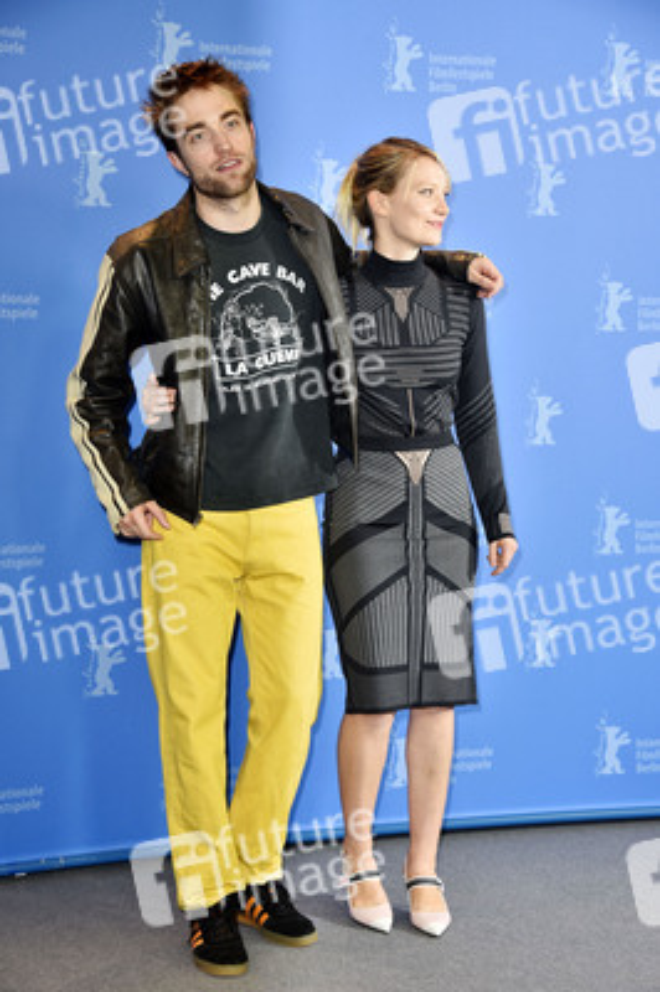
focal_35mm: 68
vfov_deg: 29.7
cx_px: 330
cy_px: 496
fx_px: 1873
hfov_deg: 20.0
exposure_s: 1/125
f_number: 5.6
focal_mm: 68
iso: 640
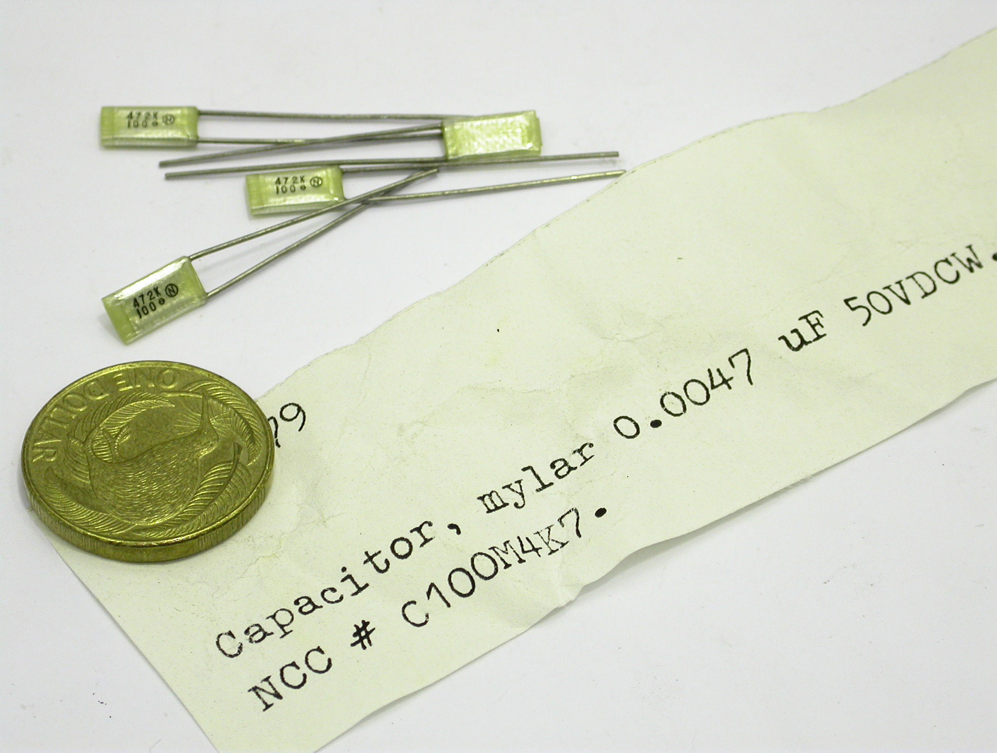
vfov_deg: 9.7
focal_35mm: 154
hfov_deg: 12.8
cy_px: 376
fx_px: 4448
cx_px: 498
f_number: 5.1
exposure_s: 1/30.4
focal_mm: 32
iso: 100
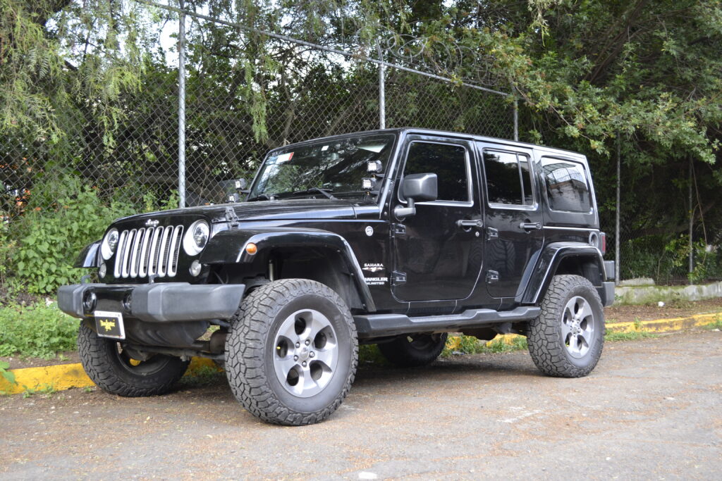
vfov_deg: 30.9
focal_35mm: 44
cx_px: 361
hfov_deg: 45.0
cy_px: 240
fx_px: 872
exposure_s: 1/100
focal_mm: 29
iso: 400
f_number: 5
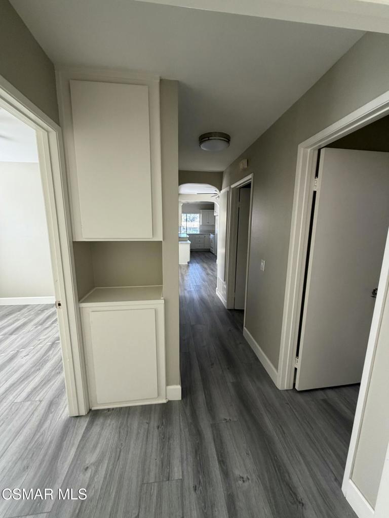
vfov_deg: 102.1
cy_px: 259
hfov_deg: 85.7
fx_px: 210
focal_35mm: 14
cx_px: 194
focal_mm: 2.22
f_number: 2.2
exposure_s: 1/117
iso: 320
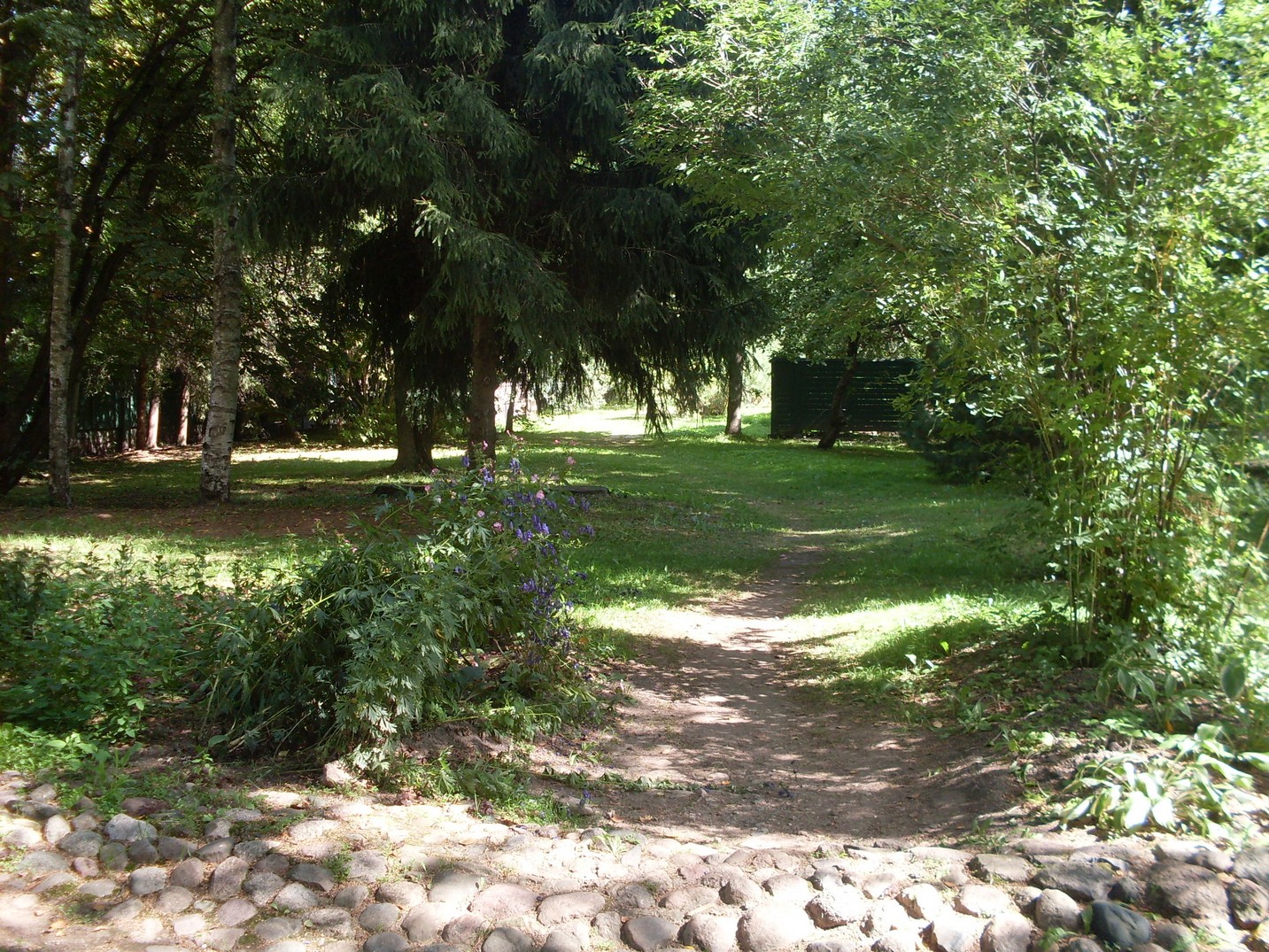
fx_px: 1393
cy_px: 476
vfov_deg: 37.7
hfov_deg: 49.0
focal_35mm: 38
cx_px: 634
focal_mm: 6.3
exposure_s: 1/125
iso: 80
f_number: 2.8
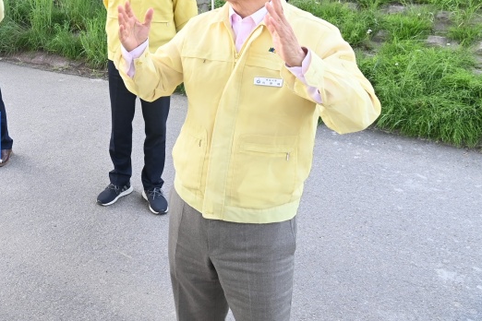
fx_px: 616
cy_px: 27
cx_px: 32
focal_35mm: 46
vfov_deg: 28.1
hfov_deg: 39.1
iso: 800
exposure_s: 1/125
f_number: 10
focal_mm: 24
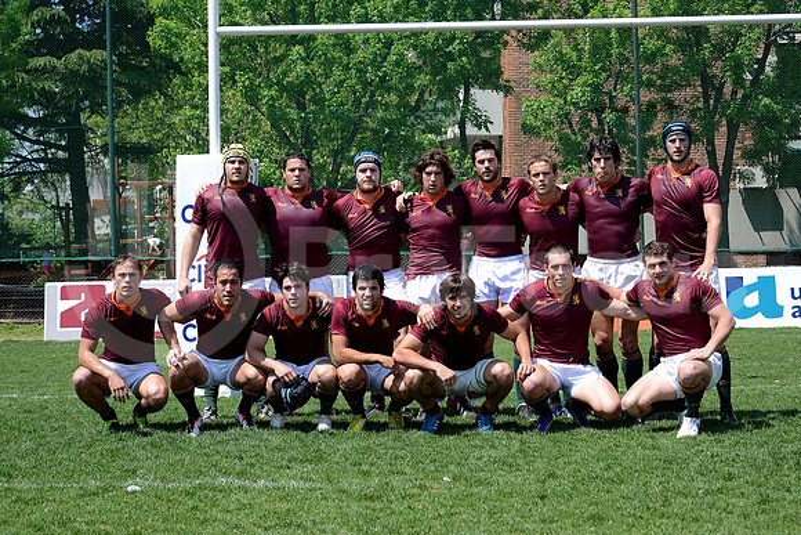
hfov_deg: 39.6
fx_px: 1113
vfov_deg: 27.0
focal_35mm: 50
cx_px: 400
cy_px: 268
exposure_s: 1/800
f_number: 5
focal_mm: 50
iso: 250
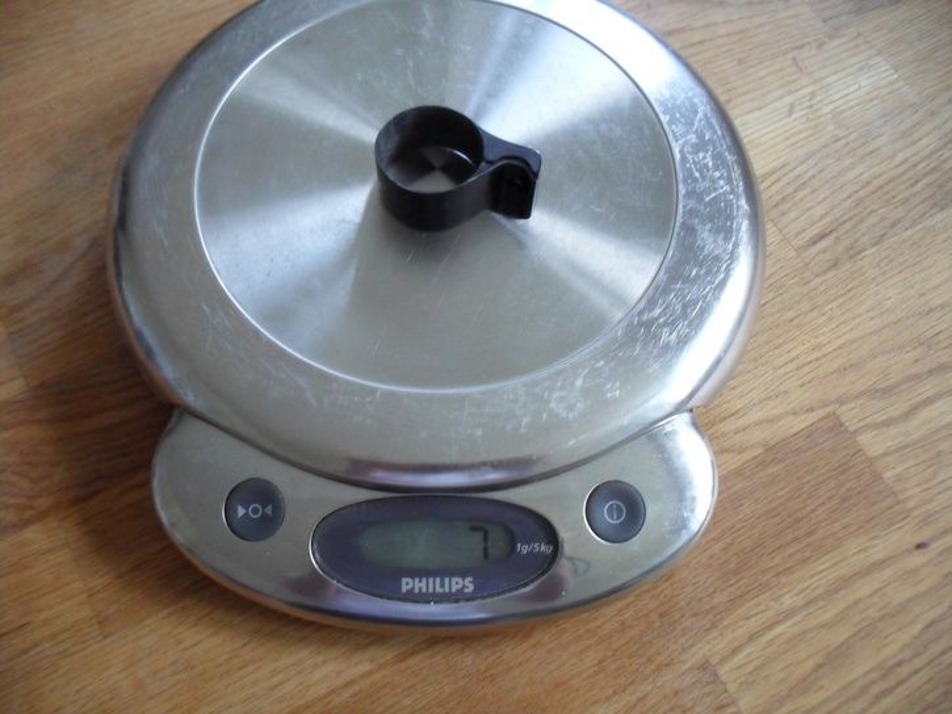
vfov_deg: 40.7
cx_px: 476
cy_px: 357
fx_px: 963
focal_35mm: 35
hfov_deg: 52.6
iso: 320
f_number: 3.2
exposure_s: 1/30
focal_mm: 6.3
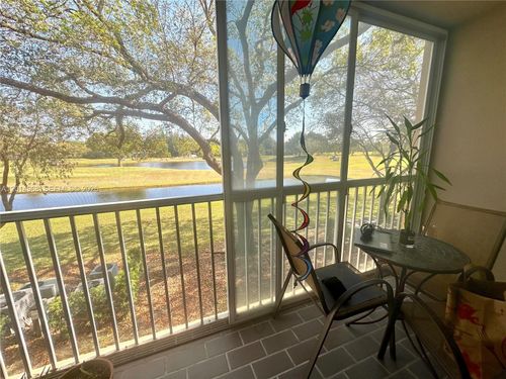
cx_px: 253
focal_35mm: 14
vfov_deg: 85.7
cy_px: 190
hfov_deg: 102.1
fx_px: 205
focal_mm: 2.22
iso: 40
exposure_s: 1/240
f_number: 2.2
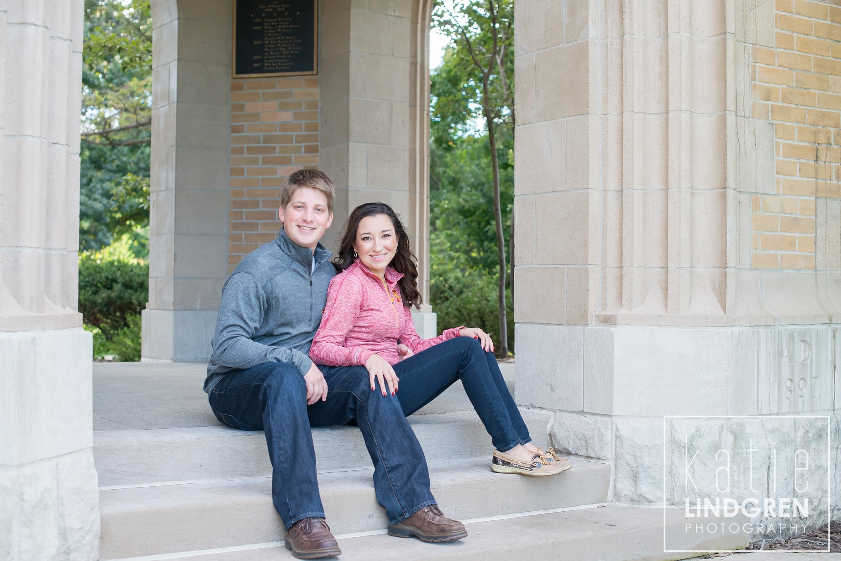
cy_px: 280
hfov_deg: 39.6
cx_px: 420
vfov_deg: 27.0
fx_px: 1168
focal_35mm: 50
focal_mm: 50
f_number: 4
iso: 1000
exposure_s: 1/500
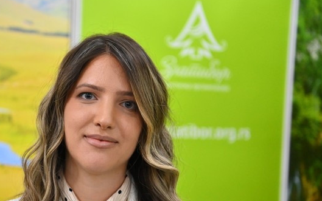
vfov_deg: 16.9
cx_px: 103
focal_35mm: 77
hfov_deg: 26.6
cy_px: 144
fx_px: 676
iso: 4000
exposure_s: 1/400
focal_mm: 50
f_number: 2.8
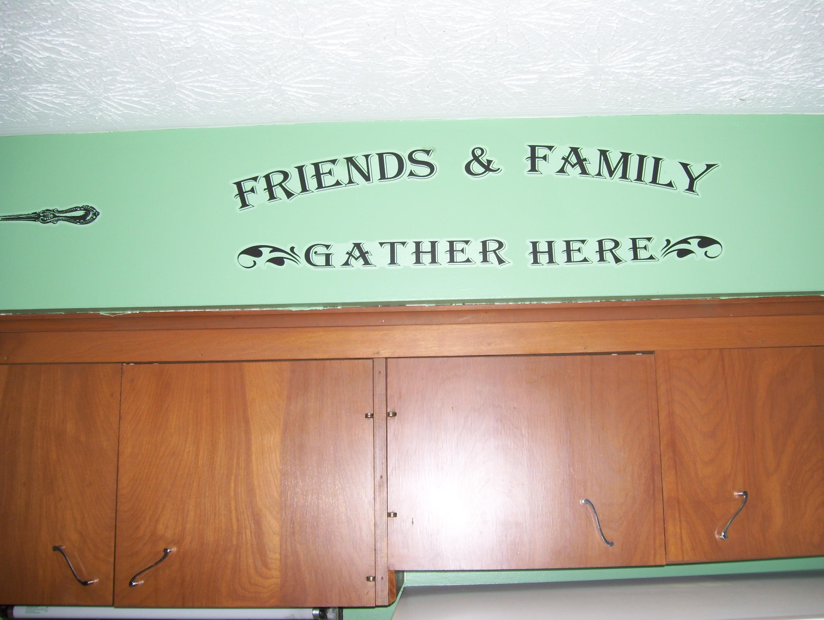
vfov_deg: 39.7
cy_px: 310
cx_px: 412
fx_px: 858
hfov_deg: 51.3
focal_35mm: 36
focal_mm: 6
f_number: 2.7
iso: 80
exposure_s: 1/60
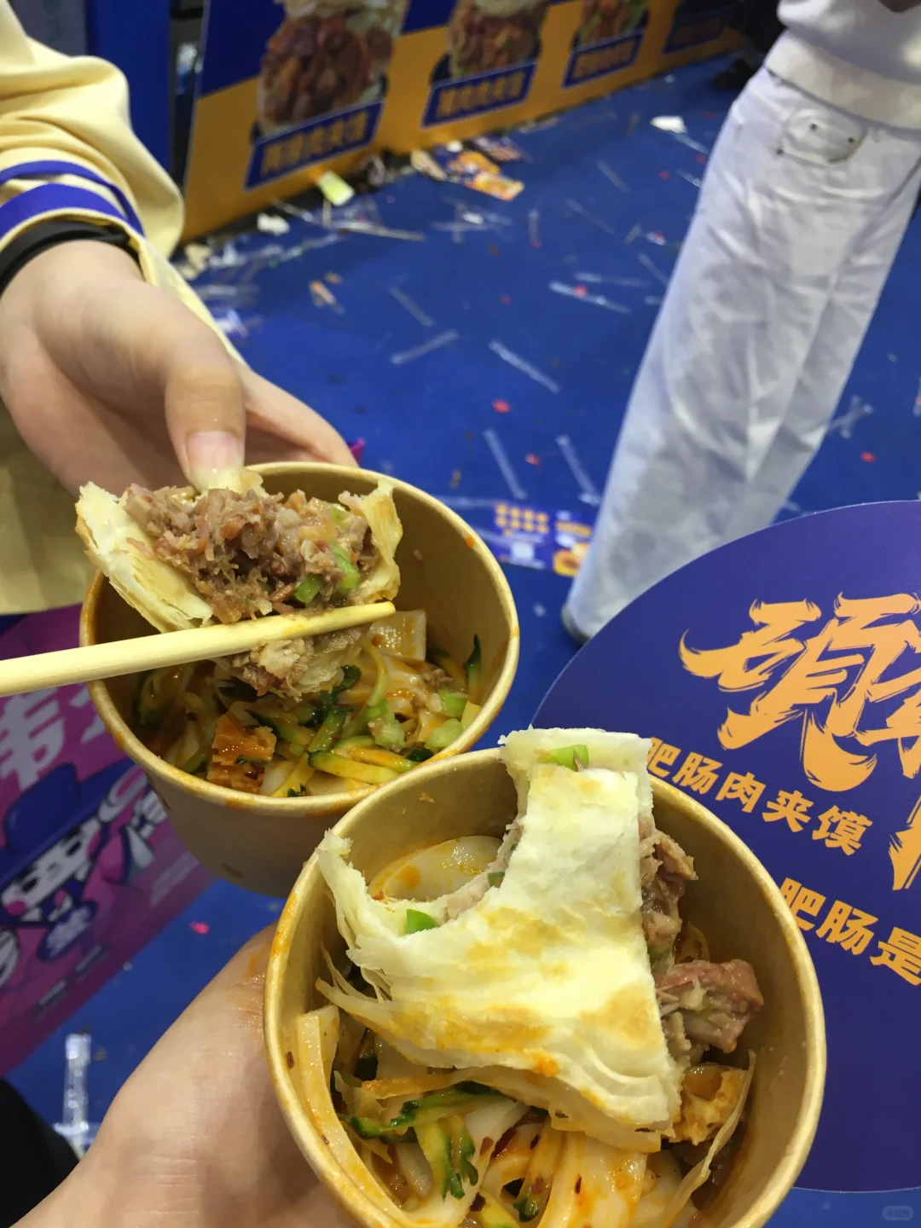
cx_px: 460
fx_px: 1029
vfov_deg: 61.7
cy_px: 614
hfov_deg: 48.2
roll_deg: -14.5
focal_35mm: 29
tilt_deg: -44.2
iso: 64
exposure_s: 1/33
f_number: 2.2
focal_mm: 4.15
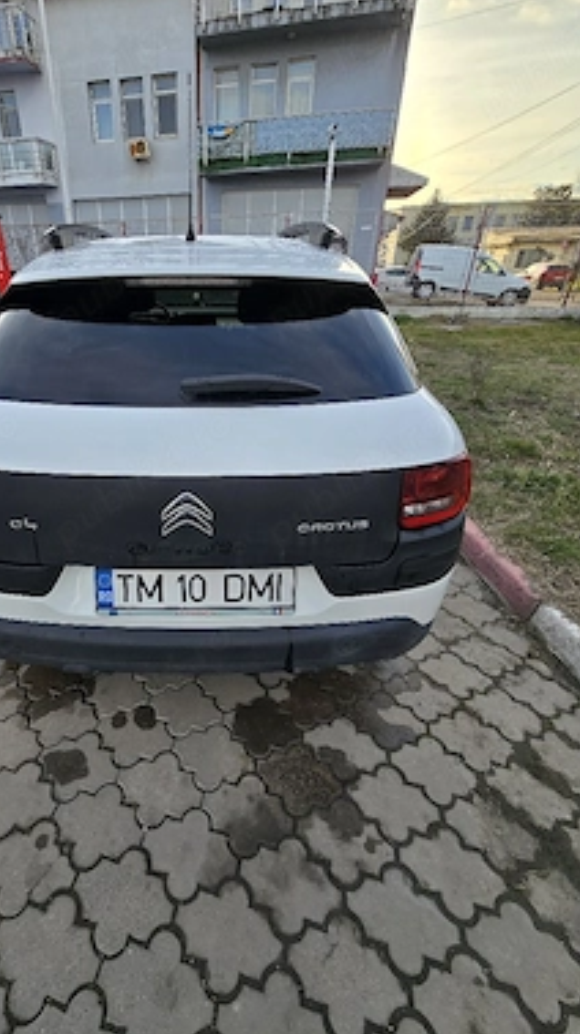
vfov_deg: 103.0
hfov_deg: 68.6
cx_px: 197
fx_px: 411
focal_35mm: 15
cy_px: 512
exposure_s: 1/556
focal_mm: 2.2
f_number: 2.2
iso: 50
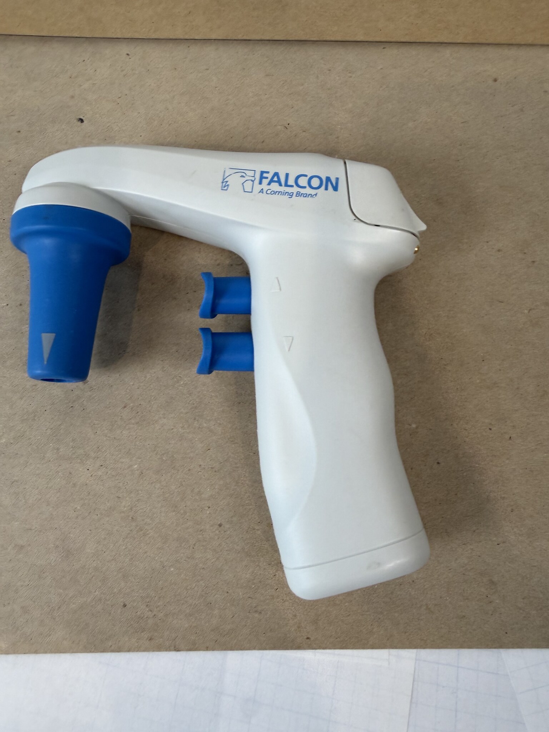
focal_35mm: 24
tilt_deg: -74.2
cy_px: 366
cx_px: 274
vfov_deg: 71.6
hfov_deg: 56.8
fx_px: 508
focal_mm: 2.22
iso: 100
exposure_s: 1/120
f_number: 2.2
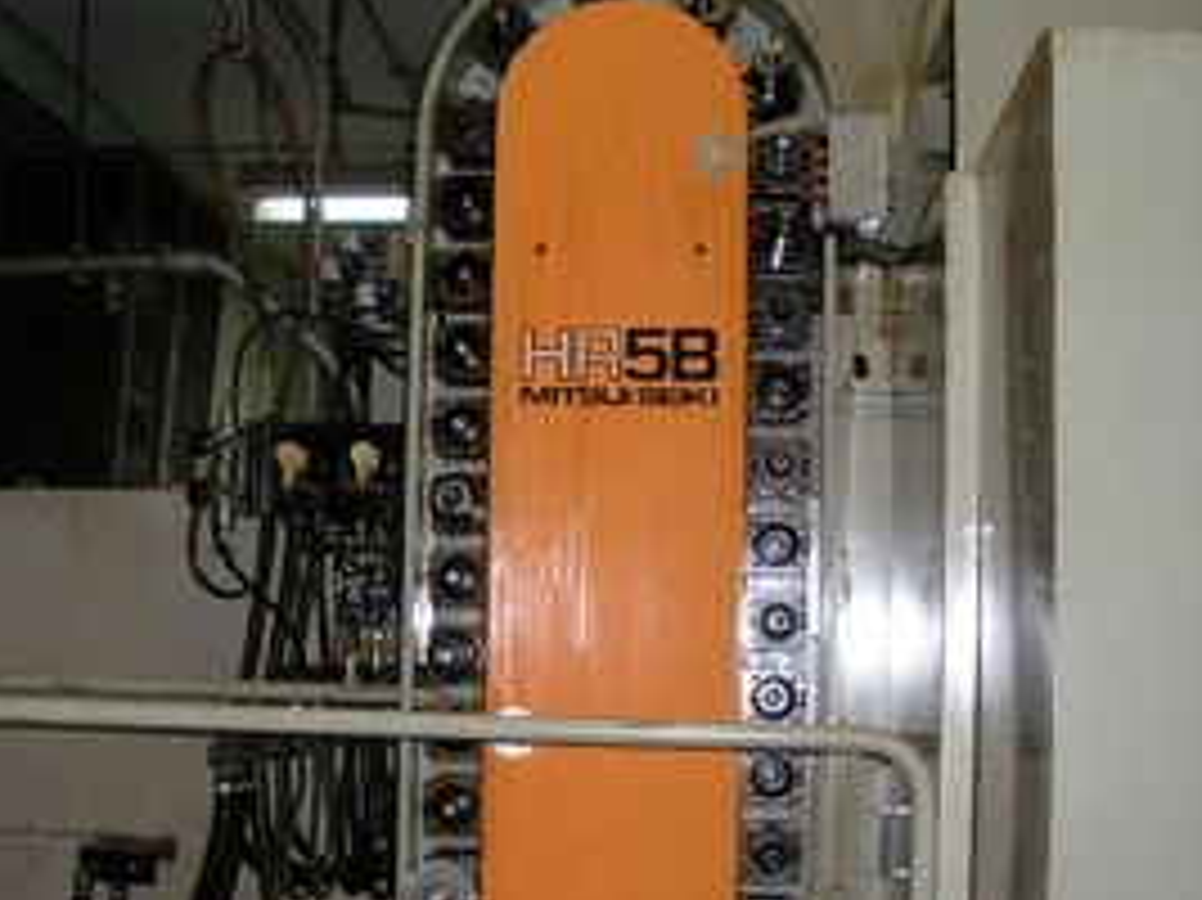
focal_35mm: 54
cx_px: 531
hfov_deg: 35.5
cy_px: 594
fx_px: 1874
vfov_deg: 26.9
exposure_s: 1/60
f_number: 3.5
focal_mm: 6.3
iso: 316
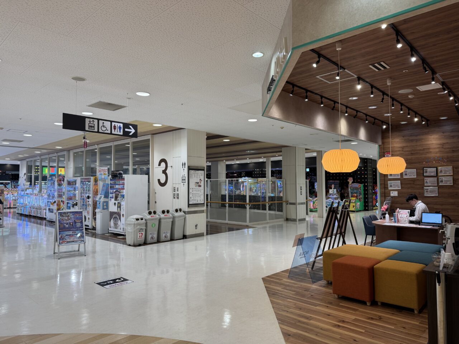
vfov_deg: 56.8
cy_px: 172
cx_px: 230
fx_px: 318
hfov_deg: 71.6
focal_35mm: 24
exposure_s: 1/120
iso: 100
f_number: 1.78
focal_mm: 6.76
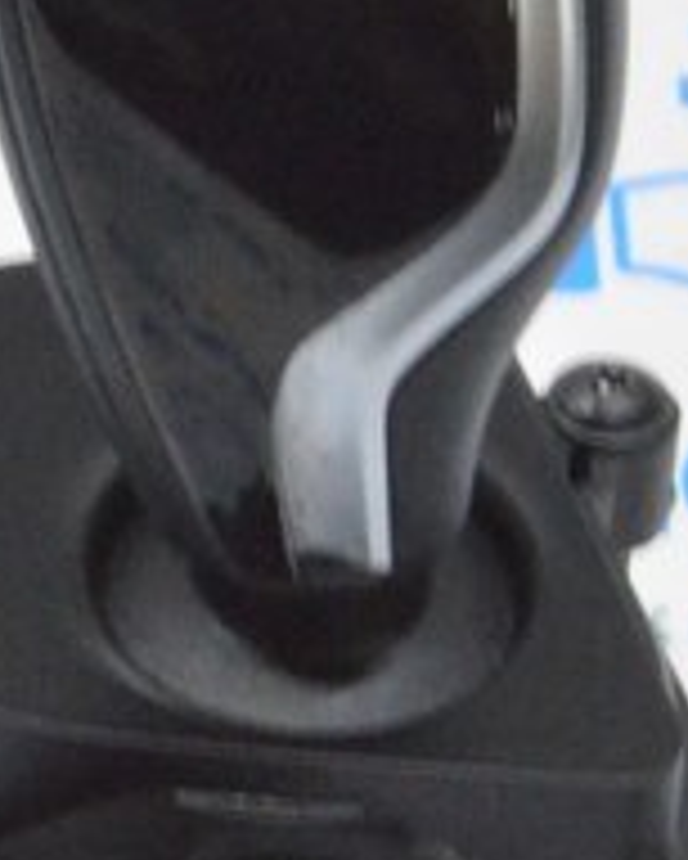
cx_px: 184
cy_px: 335
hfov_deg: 6.0
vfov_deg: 7.5
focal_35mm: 256
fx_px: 6511
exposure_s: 1/15
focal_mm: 34
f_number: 20
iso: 6400
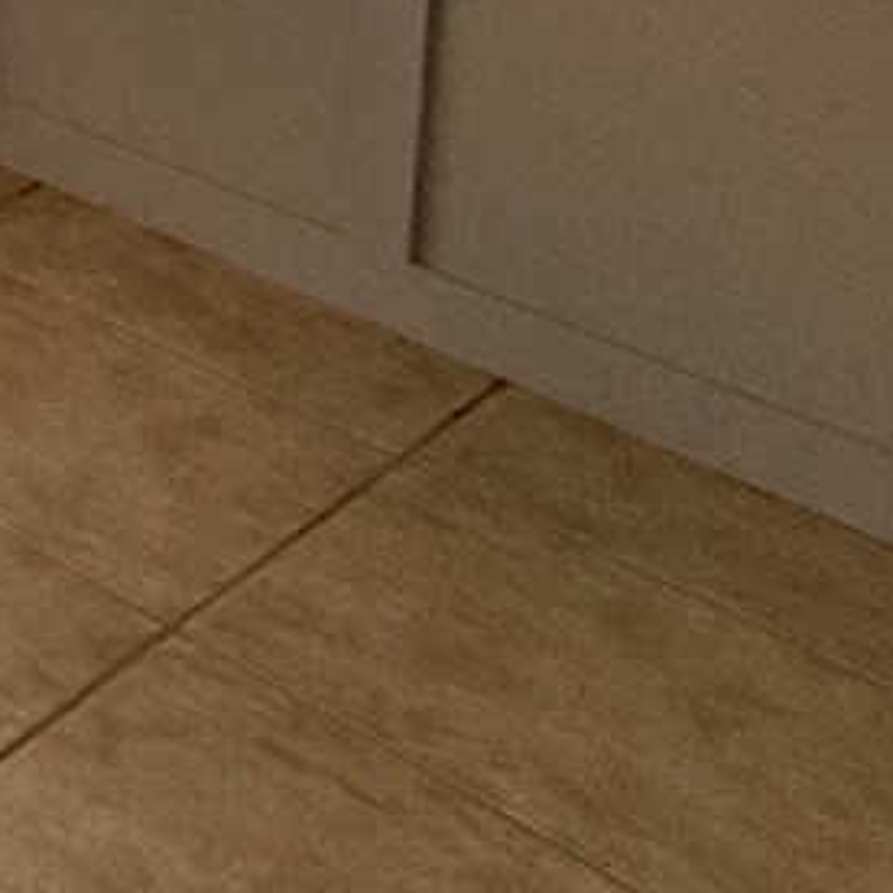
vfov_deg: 18.6
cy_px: -718
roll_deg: +2.1
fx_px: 2101
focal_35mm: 72
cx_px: -1468
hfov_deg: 13.4
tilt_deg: -6.4
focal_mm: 2.22
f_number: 2.2
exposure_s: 1/120
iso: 160
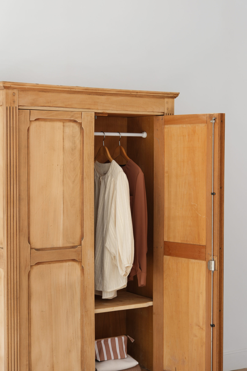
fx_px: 545
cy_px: 186
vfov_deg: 37.5
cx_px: 124
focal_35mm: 53
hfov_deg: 25.5
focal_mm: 35
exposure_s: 1/52
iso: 160
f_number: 2.8
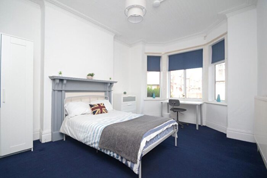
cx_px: 134
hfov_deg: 100.4
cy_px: 89
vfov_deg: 77.4
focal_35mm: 15
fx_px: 111
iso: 400
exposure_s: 1/160
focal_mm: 10
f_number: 4.5
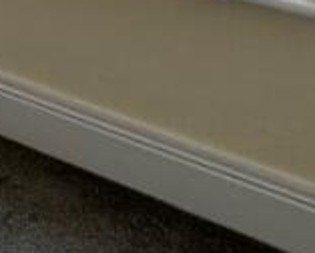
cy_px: -221
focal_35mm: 89
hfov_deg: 13.2
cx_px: -512
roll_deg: -0.4
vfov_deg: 14.8
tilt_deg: -9.7
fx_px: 831
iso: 40
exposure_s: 1/177
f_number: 2.2
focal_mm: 2.22
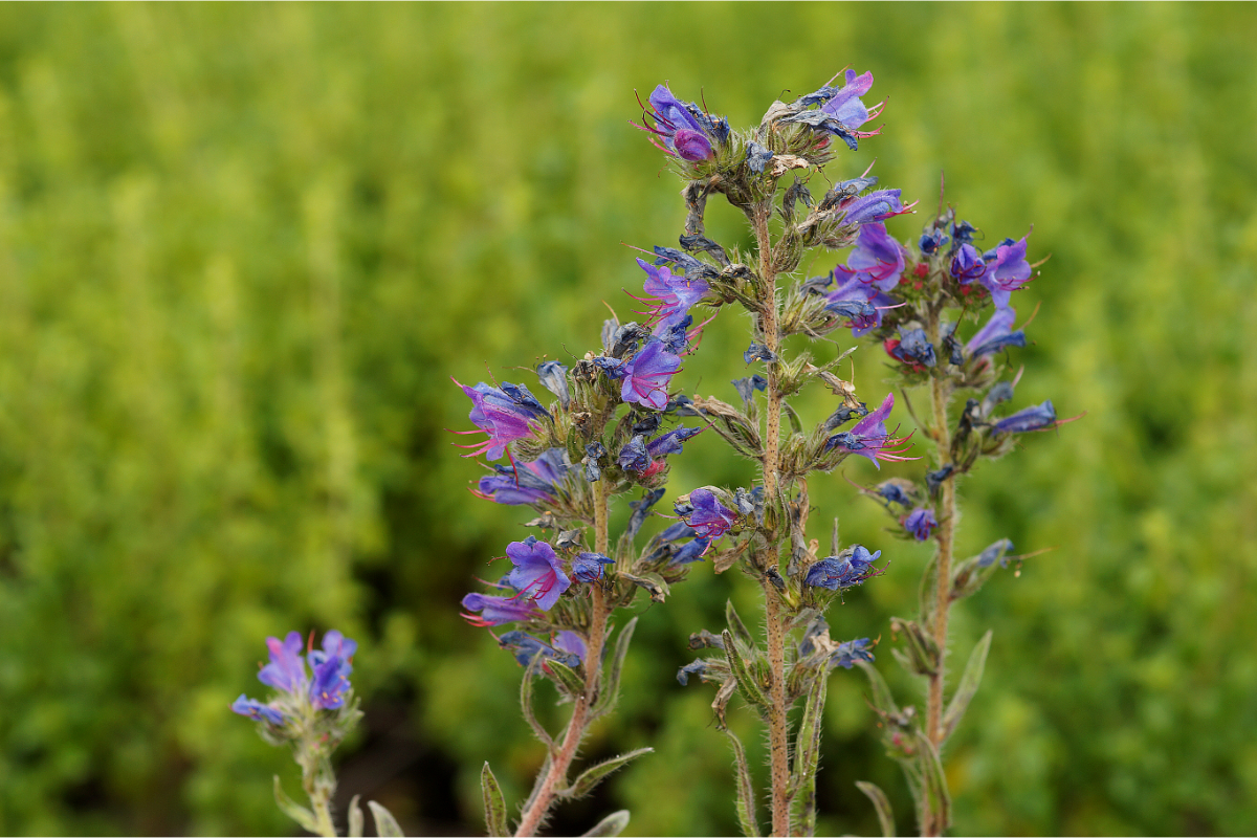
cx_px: 628
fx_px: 5237
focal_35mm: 150
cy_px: 419
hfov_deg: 13.7
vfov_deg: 9.1
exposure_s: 1/160
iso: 125
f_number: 5.6
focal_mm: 100
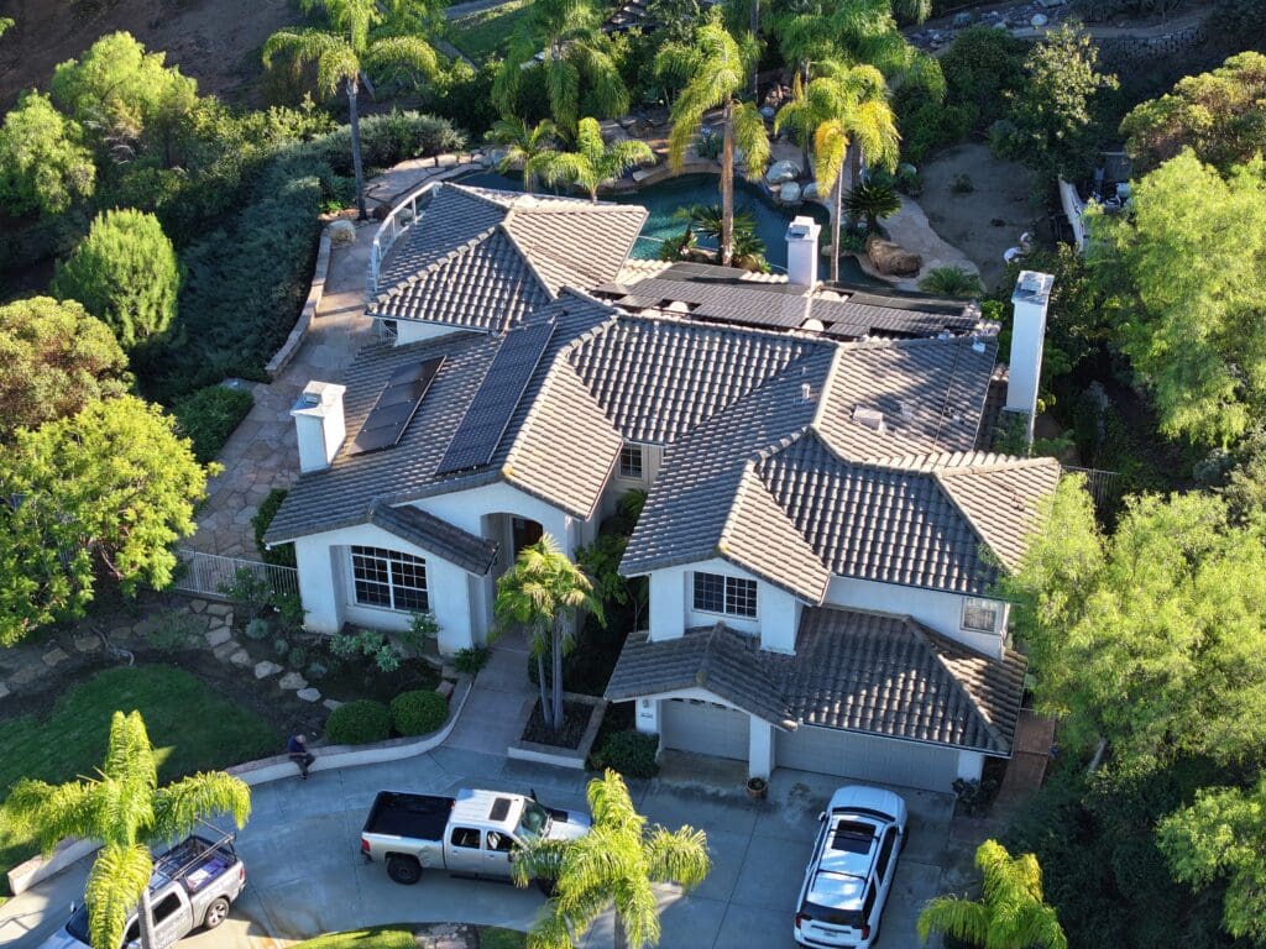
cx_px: 633
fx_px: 2560
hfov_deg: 27.8
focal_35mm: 70
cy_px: 474
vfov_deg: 21.0
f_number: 2.8
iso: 150
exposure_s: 1/320
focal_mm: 19.35
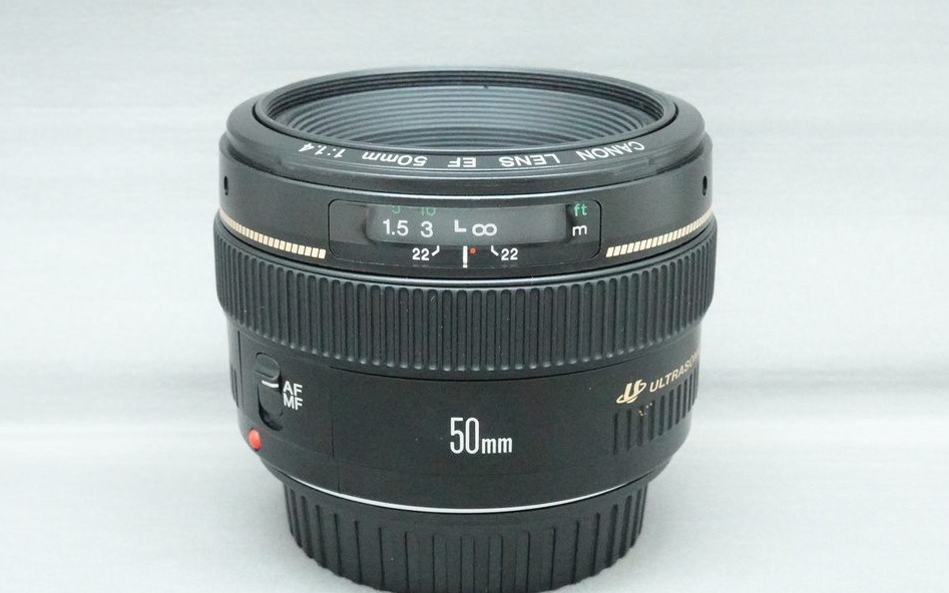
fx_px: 1604
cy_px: 314
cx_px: 471
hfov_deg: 33.0
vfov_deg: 21.0
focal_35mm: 62
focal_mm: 18.24
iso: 6400
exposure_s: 1/30
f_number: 8
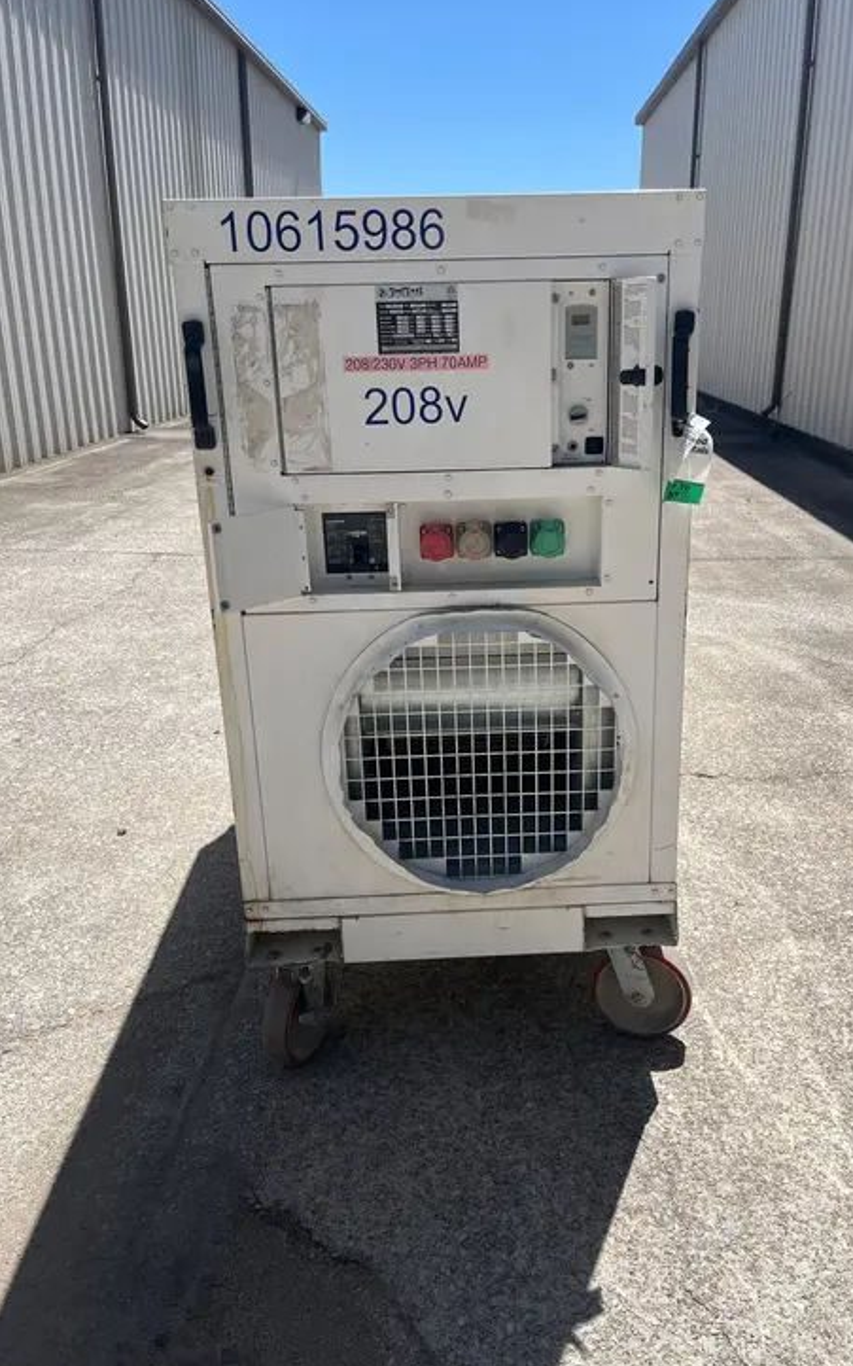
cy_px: 682
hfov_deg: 44.4
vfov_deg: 66.5
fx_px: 1042
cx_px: 486
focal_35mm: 28
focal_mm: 5.1
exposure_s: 1/3413
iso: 50
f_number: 1.6
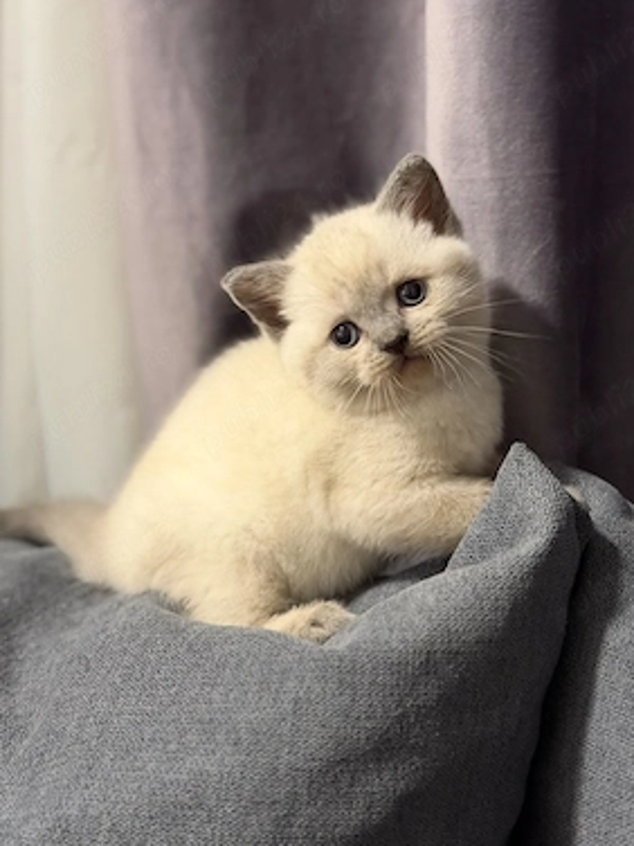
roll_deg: -3.4
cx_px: 319
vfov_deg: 37.5
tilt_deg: -10.1
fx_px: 1245
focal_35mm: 51
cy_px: 425
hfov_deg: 28.6
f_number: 1.78
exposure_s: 1/40
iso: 400
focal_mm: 6.76
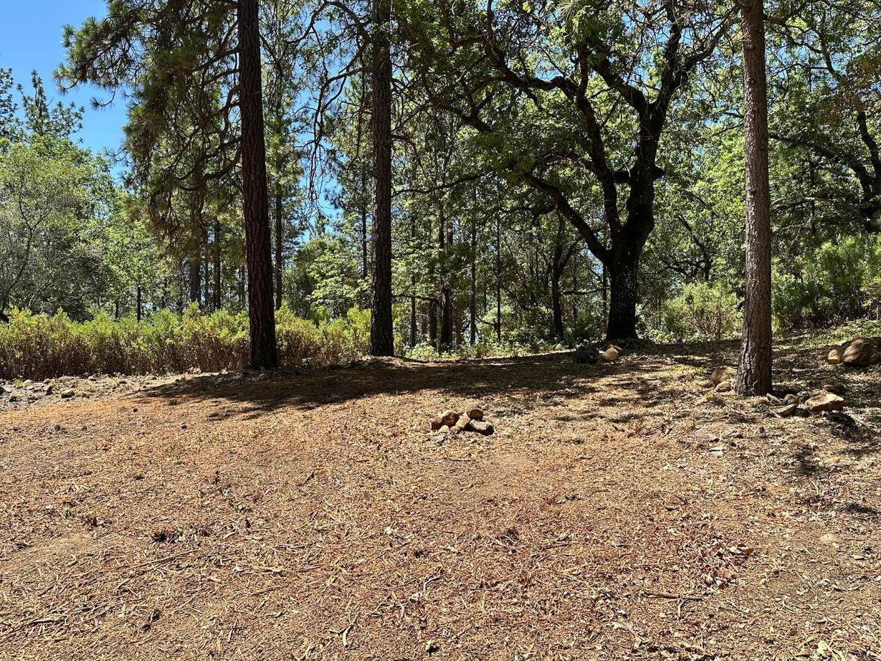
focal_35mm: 25
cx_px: 432
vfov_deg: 54.9
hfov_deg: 69.4
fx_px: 636
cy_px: 334
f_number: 1.78
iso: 80
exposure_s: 1/1949
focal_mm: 6.86
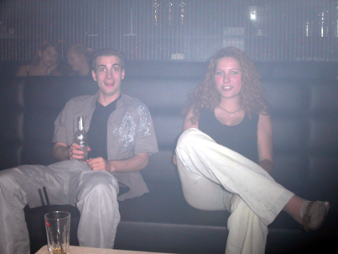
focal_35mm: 38
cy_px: 127
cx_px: 169
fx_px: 371
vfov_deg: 37.7
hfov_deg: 49.0
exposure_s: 1/30
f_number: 2.8
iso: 100
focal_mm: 7.8
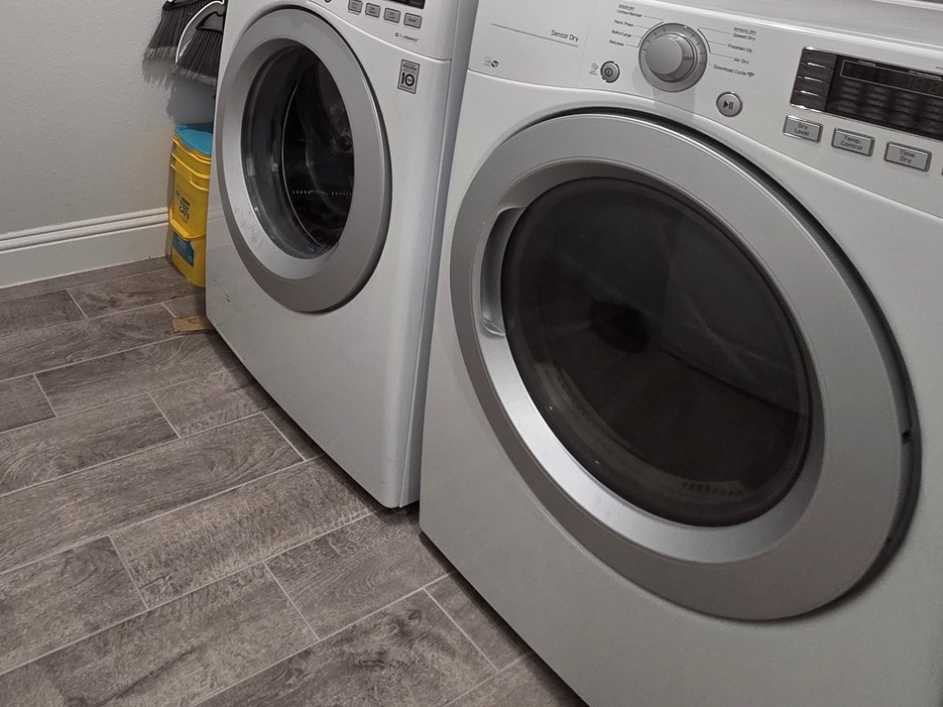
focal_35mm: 28
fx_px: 763
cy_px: -40
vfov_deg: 41.4
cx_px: 250
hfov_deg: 60.4
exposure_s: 1/60
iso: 250
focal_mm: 2.2
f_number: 2.2
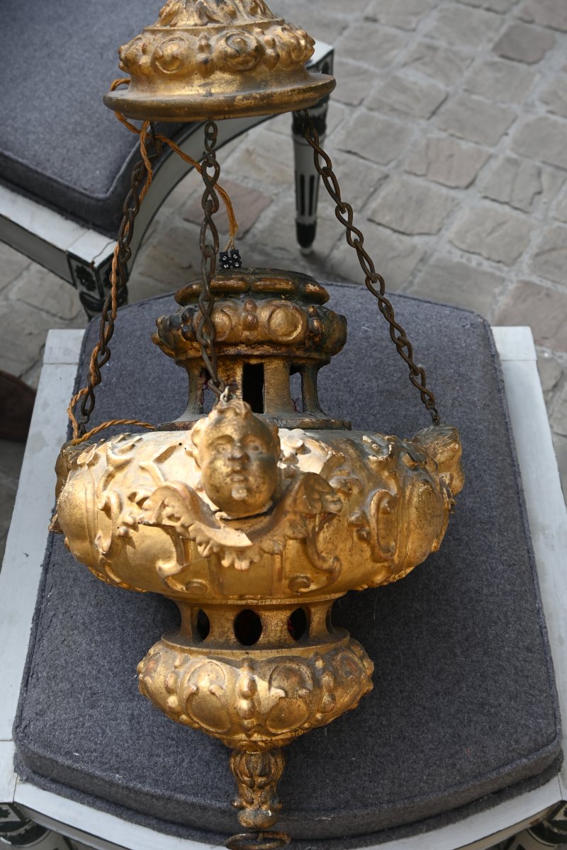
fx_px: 921
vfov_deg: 49.6
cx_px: 284
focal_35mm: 39
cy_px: 425
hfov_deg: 34.2
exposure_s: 1/250
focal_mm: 26
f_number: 5.6
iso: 160
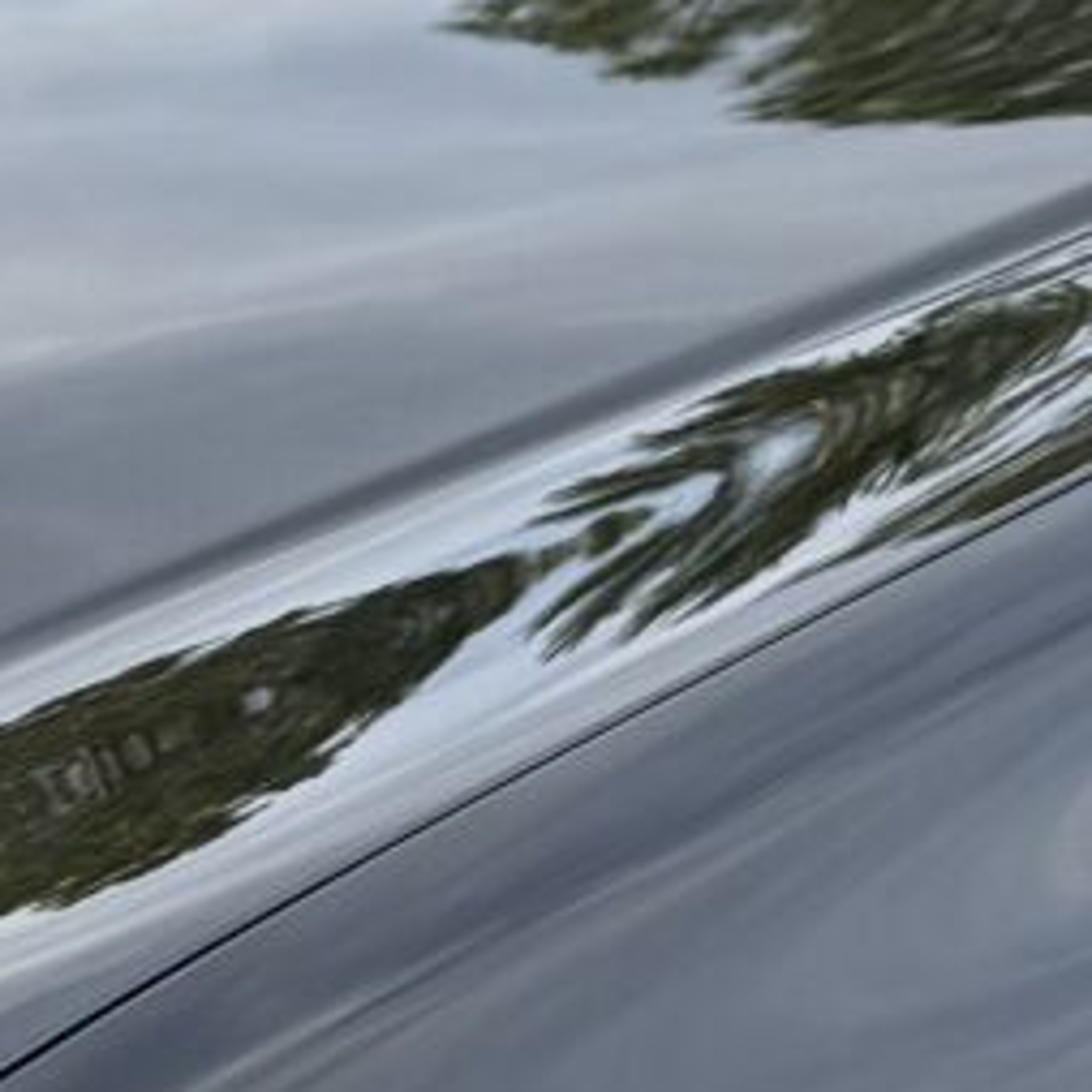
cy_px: 1187
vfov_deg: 8.1
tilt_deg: -25.2
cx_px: 748
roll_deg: +0.0
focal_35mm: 214
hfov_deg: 8.2
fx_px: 7638
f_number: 1.78
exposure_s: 1/665
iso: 80
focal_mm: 6.76
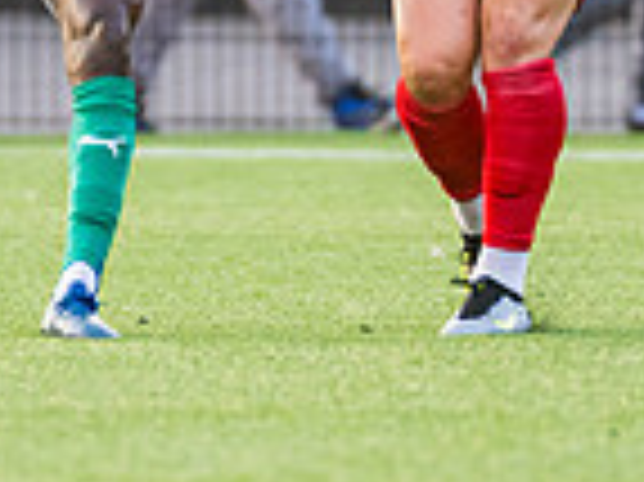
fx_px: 34575
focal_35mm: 1860
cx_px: 260
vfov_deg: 0.8
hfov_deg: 1.1
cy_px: -125
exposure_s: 1/640
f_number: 2.8
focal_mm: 300
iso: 1250
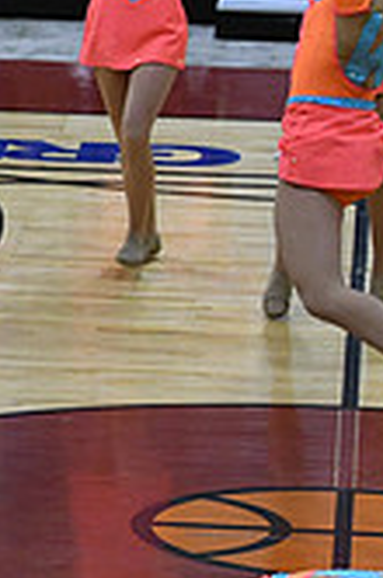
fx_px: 5897
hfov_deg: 3.7
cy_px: 165
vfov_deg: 5.6
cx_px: -616
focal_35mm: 368
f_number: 4
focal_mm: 70
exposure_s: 1/500
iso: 4000
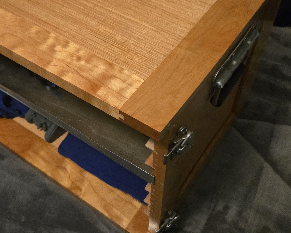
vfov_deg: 33.3
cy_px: 88
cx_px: 110
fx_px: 387
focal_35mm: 45
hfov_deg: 40.9
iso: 1250
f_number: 1.8
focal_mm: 5.4
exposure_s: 1/60
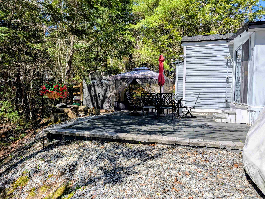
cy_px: 100
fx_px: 184
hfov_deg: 71.5
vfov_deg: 56.9
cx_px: 132
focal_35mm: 24
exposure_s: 1/1095
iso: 20
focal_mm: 6.9
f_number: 1.68
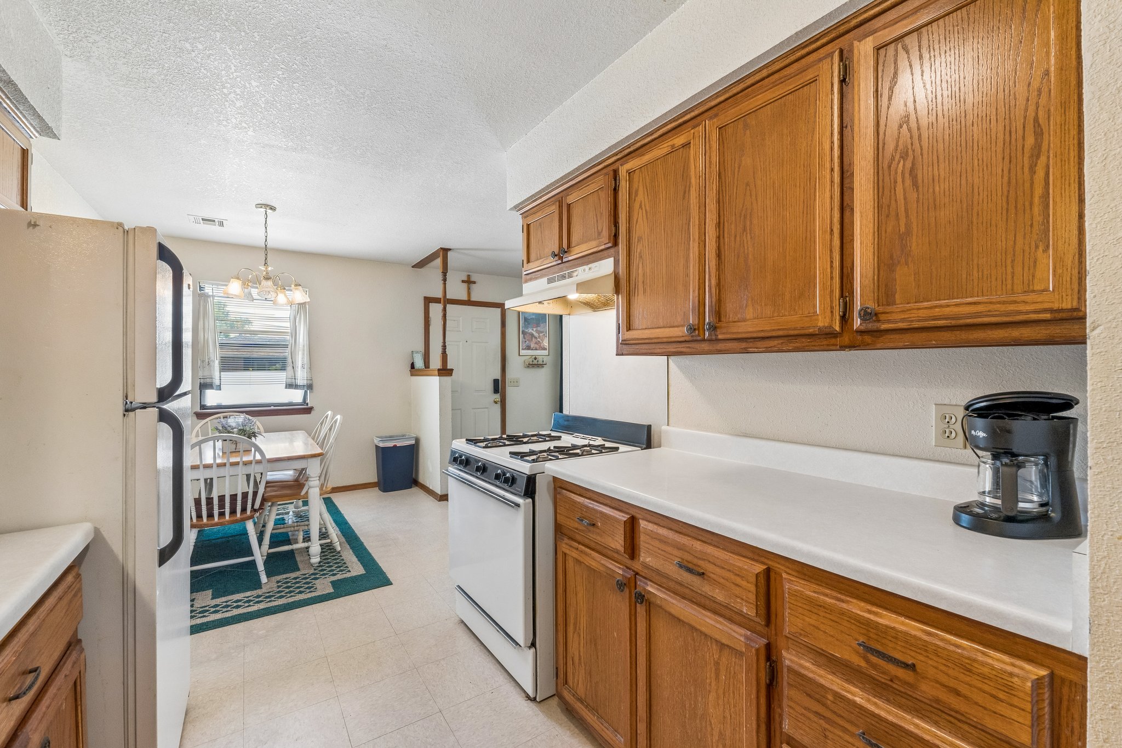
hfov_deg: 100.4
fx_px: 467
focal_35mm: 15
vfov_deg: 77.3
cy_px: 374
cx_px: 561
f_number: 8
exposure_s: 1/13
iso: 200
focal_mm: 10
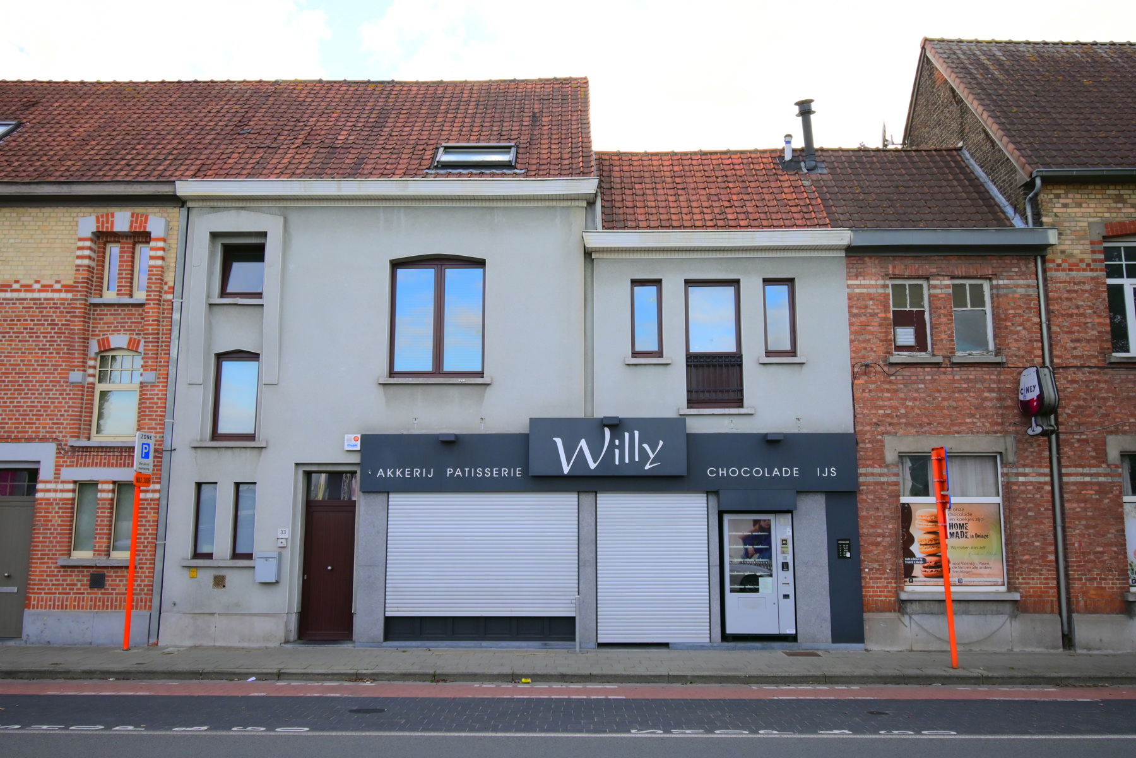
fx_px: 947
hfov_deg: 61.9
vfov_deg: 43.6
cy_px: 379
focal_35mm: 30
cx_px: 568
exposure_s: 1/250
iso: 220
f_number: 5.6
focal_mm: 20
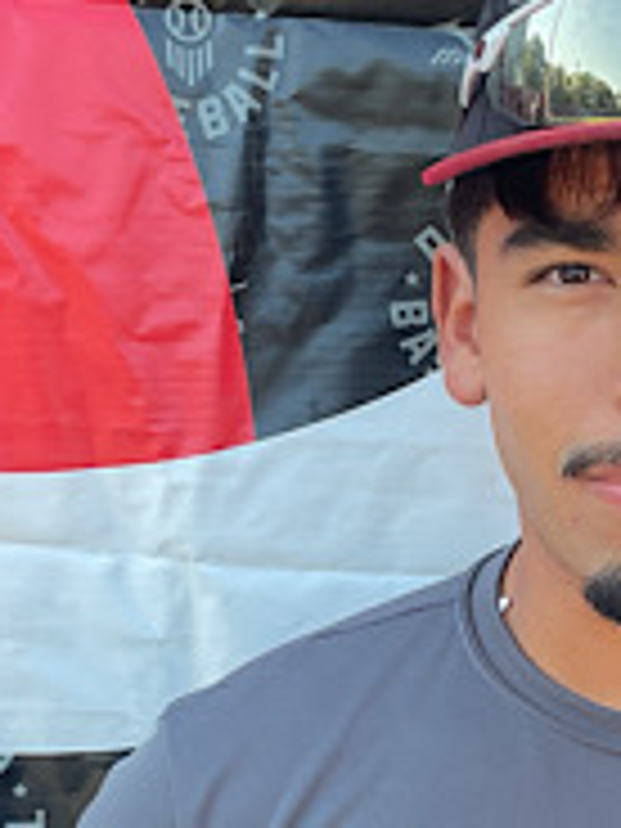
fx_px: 1507
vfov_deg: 30.1
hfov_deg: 22.4
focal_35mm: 63
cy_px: 648
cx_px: 616
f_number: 1.8
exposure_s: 1/130
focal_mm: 3
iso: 16
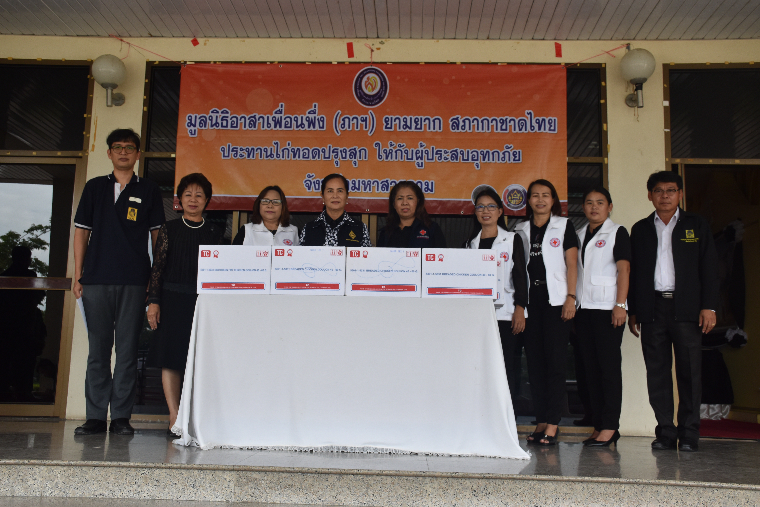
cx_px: 380
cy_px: 254
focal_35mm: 36
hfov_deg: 53.1
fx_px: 760
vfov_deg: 36.9
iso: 400
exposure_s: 1/200
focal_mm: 24
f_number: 7.1
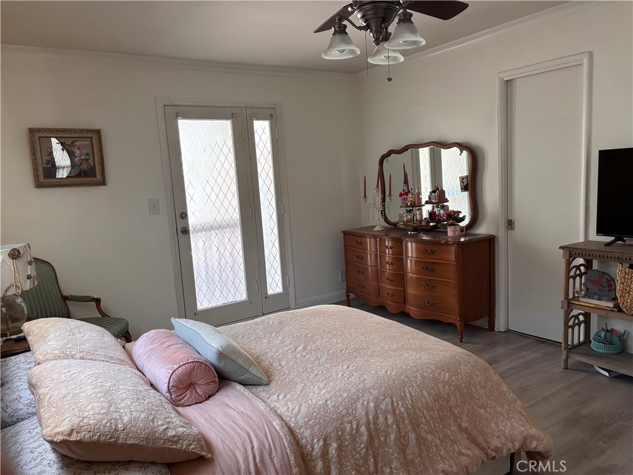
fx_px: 475
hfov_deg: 67.3
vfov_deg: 53.1
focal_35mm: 26
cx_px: 316
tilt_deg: -8.1
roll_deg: +3.0
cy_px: 238
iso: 250
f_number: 1.6
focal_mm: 5.96
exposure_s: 1/60
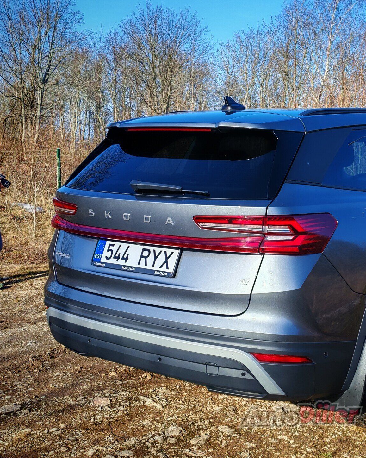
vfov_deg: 37.3
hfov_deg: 29.5
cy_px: 229
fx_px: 677
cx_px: 300
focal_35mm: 50
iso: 50
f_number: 1.95
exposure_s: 1/1700
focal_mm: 5.52
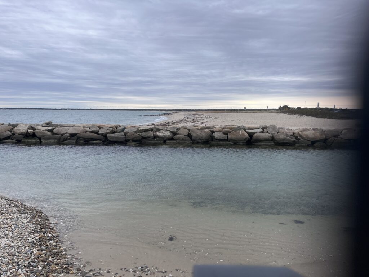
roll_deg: -0.5
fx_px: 277
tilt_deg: -6.5
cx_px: 184
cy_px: 138
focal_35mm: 26
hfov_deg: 67.3
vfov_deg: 53.1
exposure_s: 1/732
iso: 50
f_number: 1.6
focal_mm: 5.1
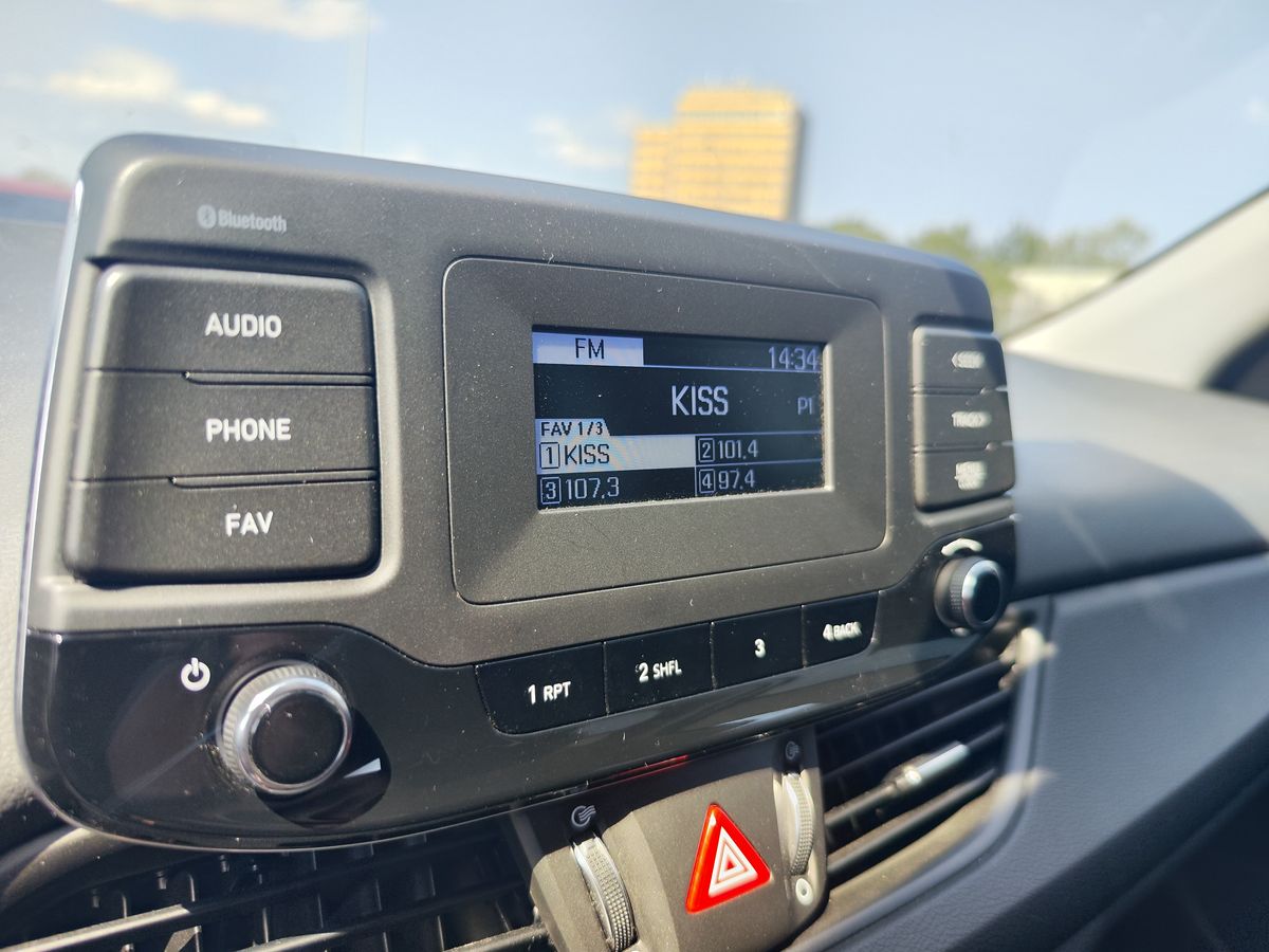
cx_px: 634
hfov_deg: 73.9
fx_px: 843
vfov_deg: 58.9
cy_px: 476
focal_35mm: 23
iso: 50
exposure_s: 1/193
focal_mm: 7.01
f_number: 1.69
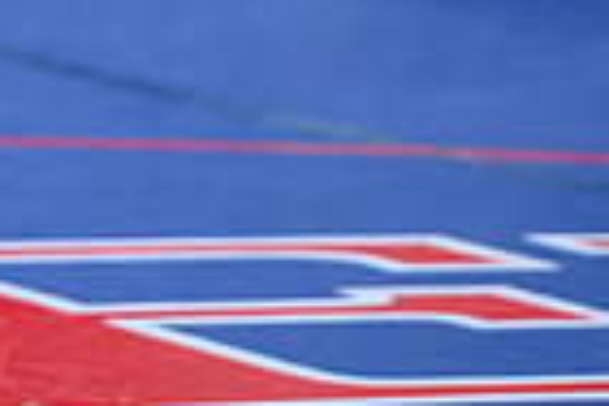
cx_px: -523
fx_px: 7764
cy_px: -356
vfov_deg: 3.0
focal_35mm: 459
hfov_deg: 4.4
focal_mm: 110
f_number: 2.8
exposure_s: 1/400
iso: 6400
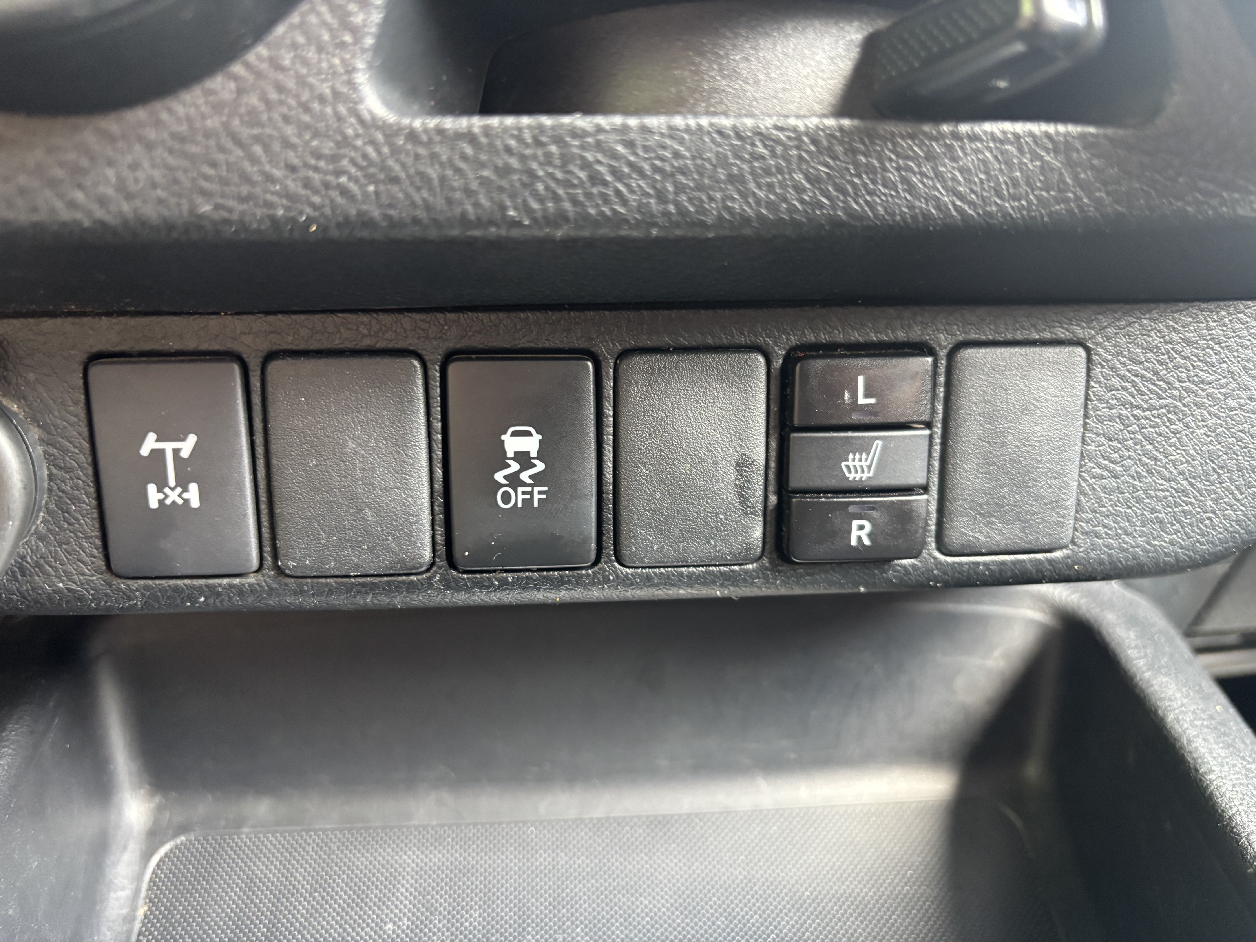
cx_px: 628
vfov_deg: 53.1
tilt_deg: -16.1
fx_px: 943
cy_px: 471
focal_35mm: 26
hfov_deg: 67.3
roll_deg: +1.8
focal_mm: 5.96
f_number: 1.6
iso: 320
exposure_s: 1/60
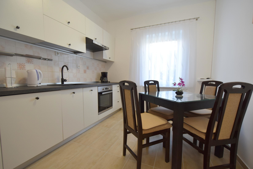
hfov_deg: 100.4
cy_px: 84
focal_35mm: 15
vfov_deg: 77.3
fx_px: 105
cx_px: 126
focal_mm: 10
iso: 400
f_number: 4.5
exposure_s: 1/80
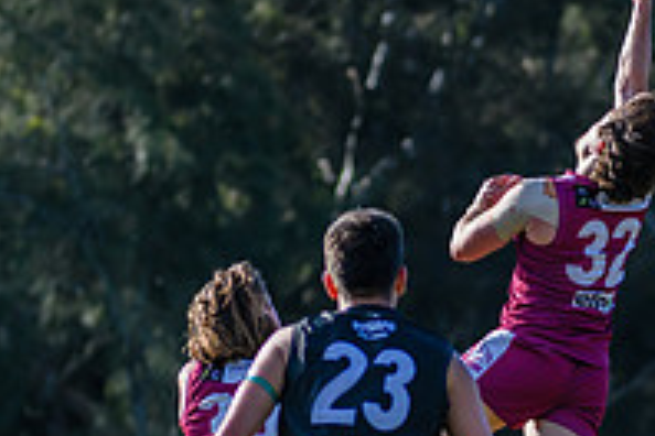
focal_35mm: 551
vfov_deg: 2.5
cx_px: 664
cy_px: 493
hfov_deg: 3.7
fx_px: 10024
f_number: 4
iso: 800
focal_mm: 170
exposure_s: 1/2500
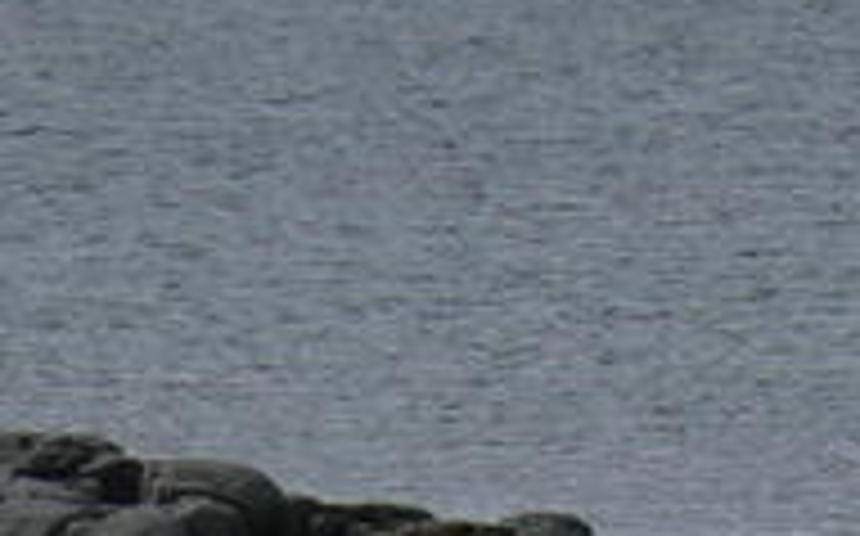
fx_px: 11428
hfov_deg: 4.3
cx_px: 684
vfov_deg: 2.7
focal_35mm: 488
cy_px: 1284
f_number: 6.3
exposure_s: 1/1000
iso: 100
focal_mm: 18.3
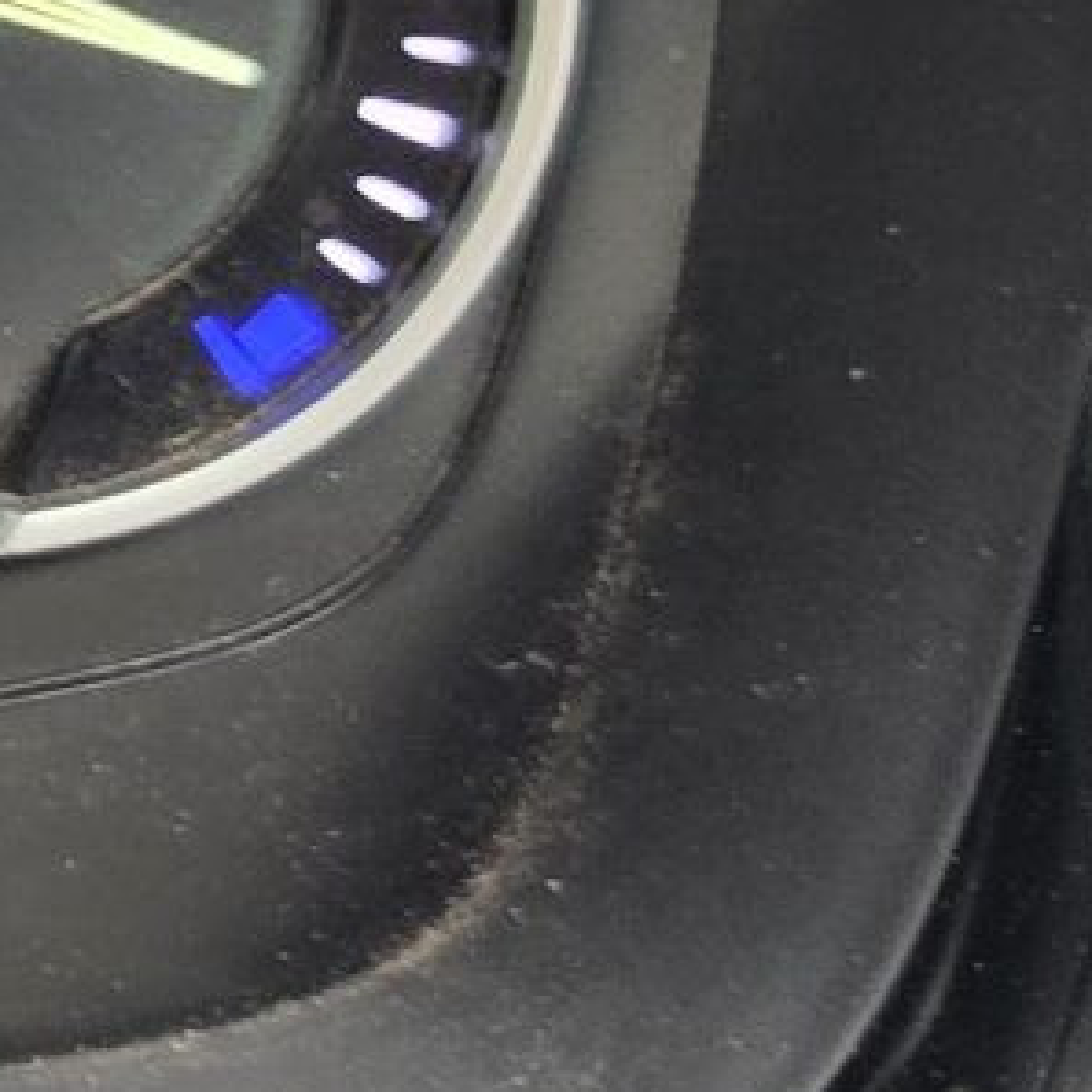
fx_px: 6246
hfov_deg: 7.9
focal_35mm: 175
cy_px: -802
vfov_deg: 9.6
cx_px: -2713
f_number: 1.4
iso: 80
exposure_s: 1/180
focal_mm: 6.5
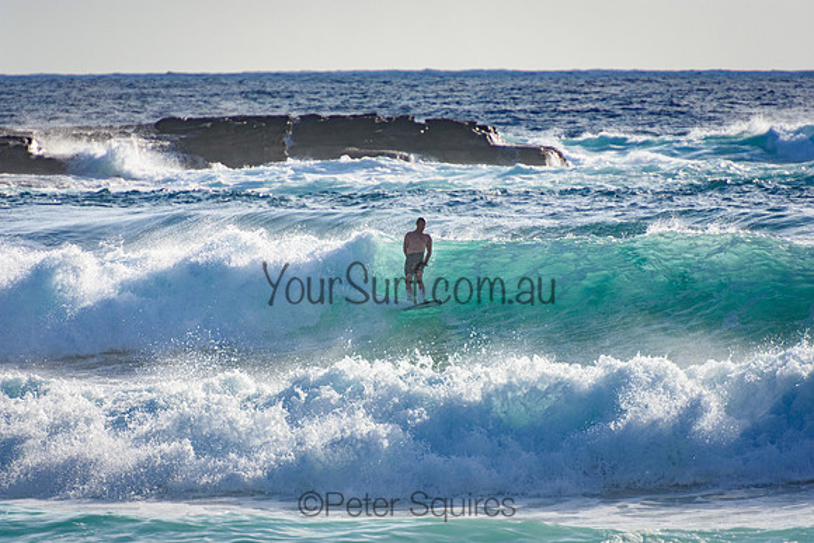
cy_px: 272
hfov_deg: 3.4
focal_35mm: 600
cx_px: 407
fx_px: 13569
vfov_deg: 2.3
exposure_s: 1/2000
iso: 280
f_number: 5.6
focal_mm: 400
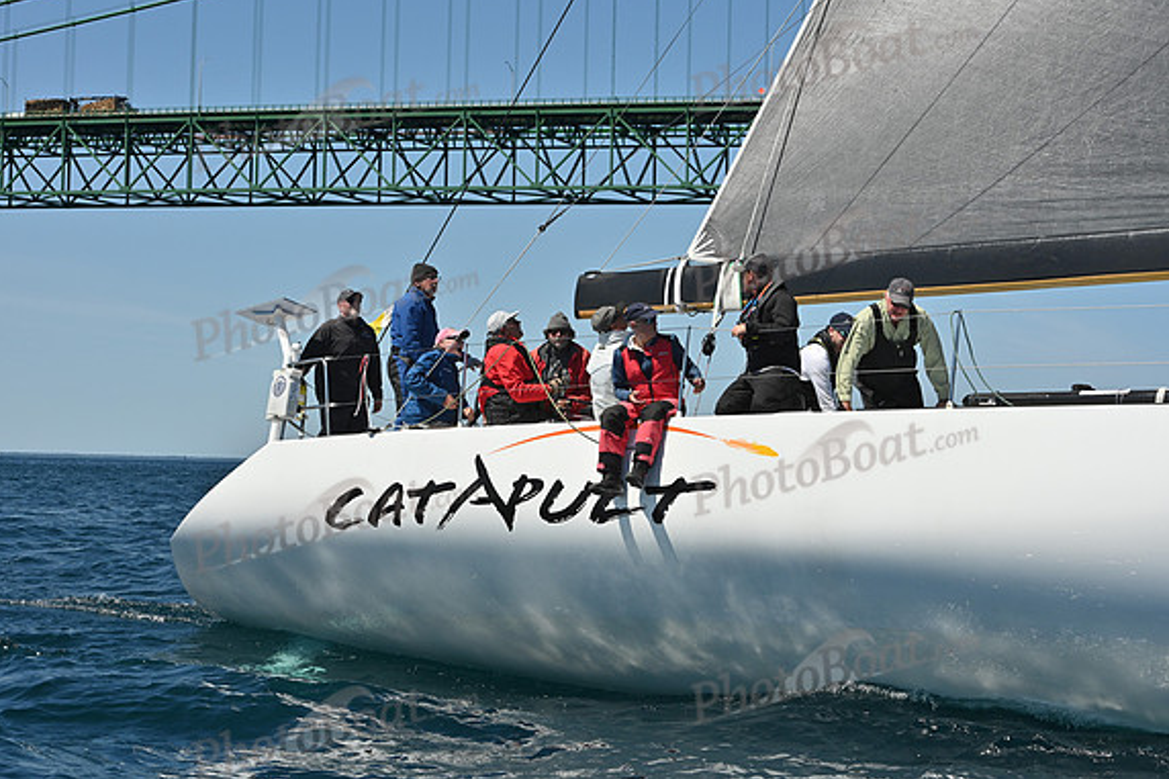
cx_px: 587
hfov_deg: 28.5
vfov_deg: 19.2
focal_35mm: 71
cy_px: 385
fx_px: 2305
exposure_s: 1/1000
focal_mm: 70
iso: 320
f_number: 11
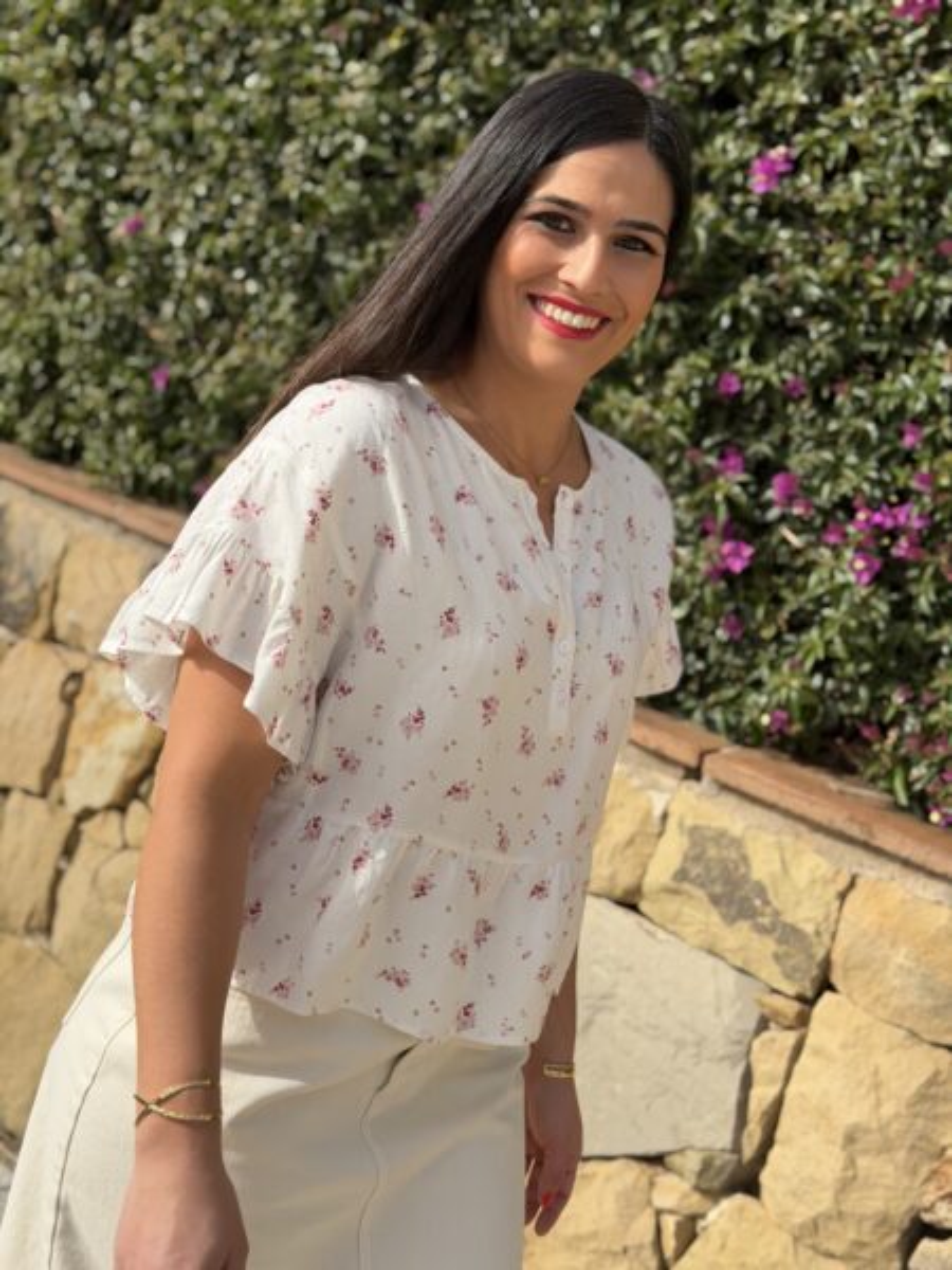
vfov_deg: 39.7
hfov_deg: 30.3
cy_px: 635
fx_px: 1760
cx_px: 476
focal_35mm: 48
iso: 64
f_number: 1.78
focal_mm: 6.76
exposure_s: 1/3534
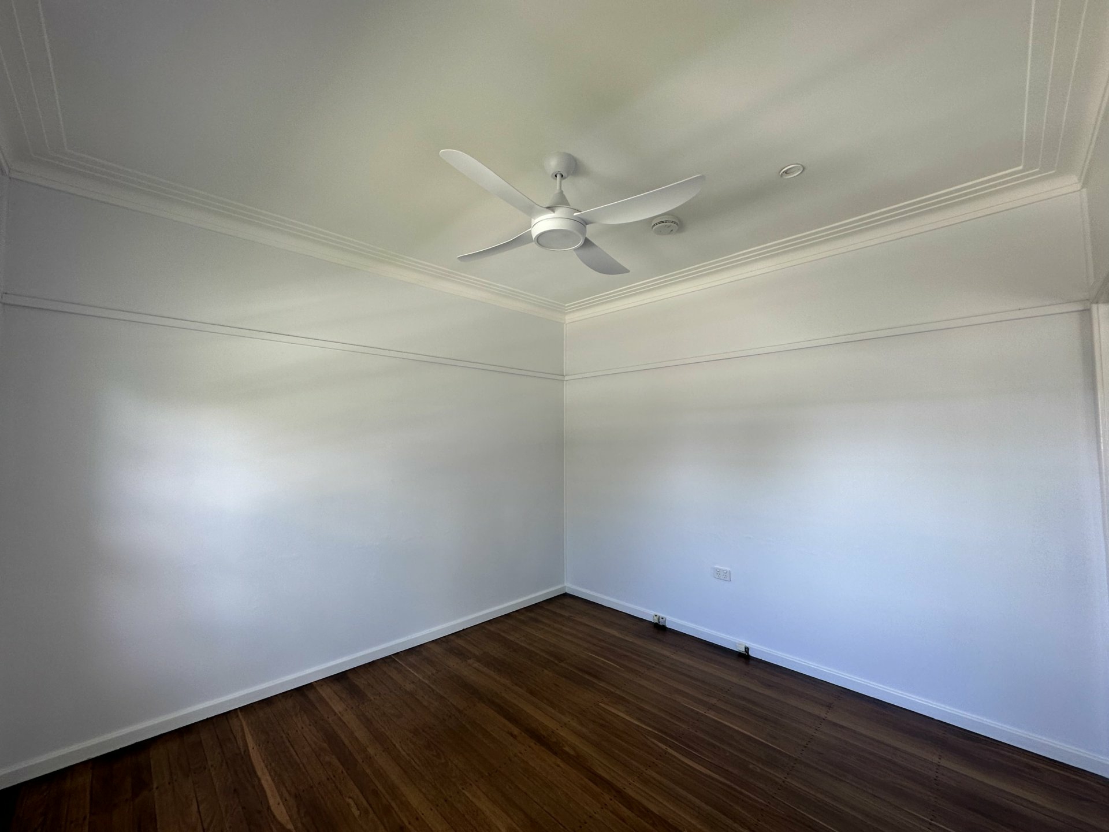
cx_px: 554
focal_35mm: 14
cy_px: 416
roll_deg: -0.4
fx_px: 449
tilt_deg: +2.7
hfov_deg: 102.1
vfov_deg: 85.7
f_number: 2.2
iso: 64
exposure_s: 1/99
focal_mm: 2.22
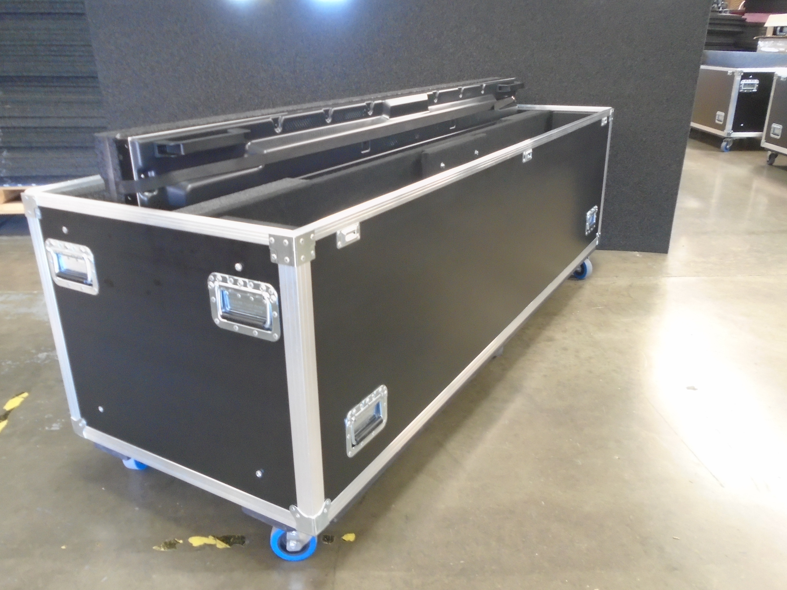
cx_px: 379
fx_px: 637
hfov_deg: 63.4
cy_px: 308
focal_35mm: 28
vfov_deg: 49.7
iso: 400
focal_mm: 4.6
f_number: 3.2
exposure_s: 1/8
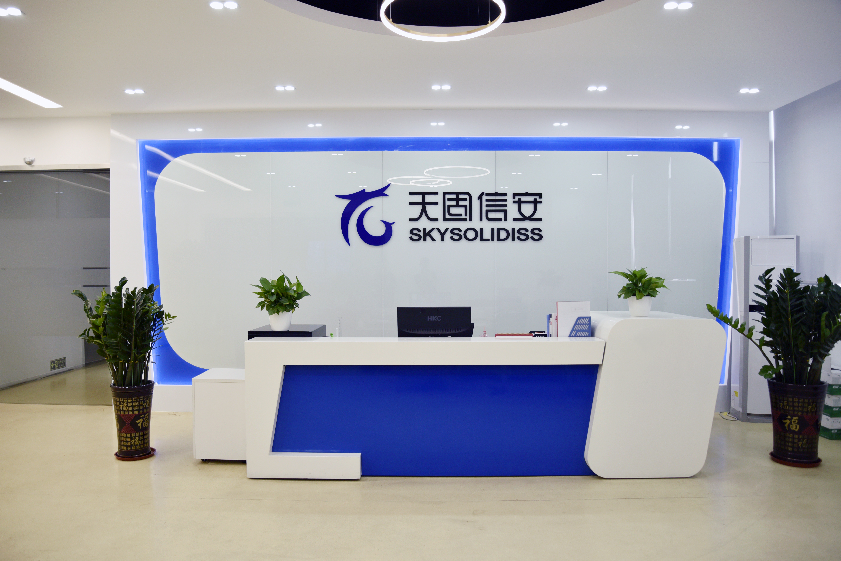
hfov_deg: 73.7
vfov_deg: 53.2
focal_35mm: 24
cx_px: 420
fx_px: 561
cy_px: 280
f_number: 4
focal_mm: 24
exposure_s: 1/60
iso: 450
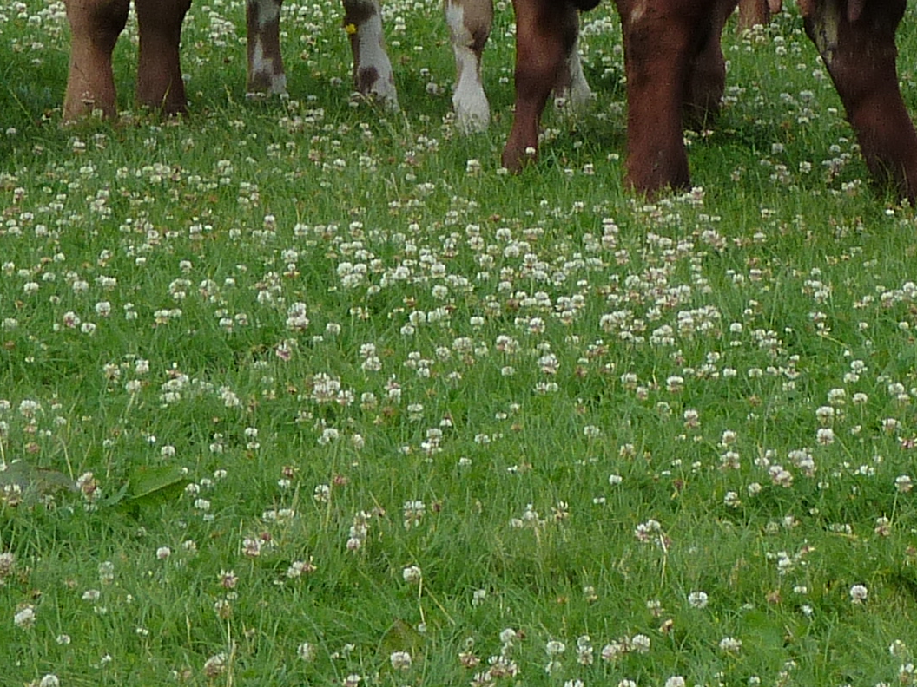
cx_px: 478
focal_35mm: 405
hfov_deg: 4.9
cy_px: -600
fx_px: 10729
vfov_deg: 3.6
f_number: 5.6
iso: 125
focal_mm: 17.9
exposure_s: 1/320
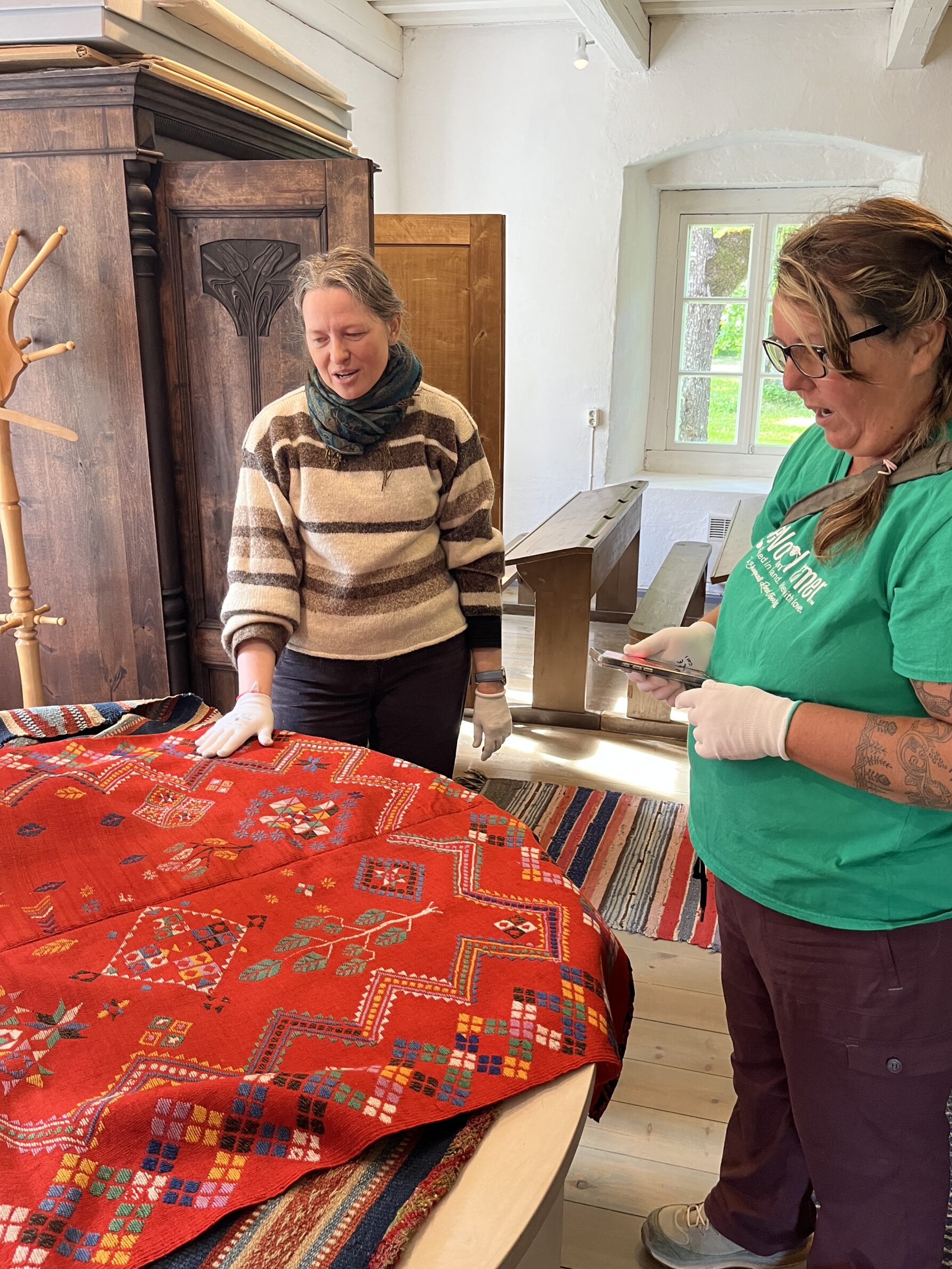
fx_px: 1027
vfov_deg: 63.4
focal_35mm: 28
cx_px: 512
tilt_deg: -15.8
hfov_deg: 49.7
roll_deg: +0.0
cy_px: 618
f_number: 1.6
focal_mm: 5.1
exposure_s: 1/60
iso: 160
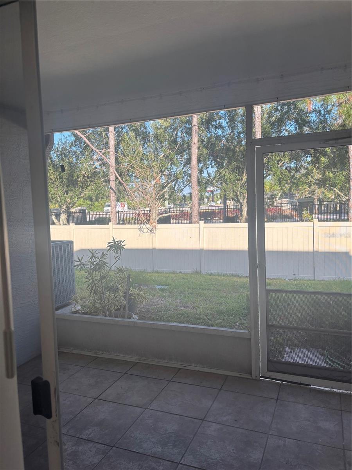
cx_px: 176
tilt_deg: -3.8
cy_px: 235
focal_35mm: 26
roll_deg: +1.0
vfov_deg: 67.3
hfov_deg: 53.1
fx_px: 353
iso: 50
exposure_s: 1/541
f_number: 1.6
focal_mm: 5.96
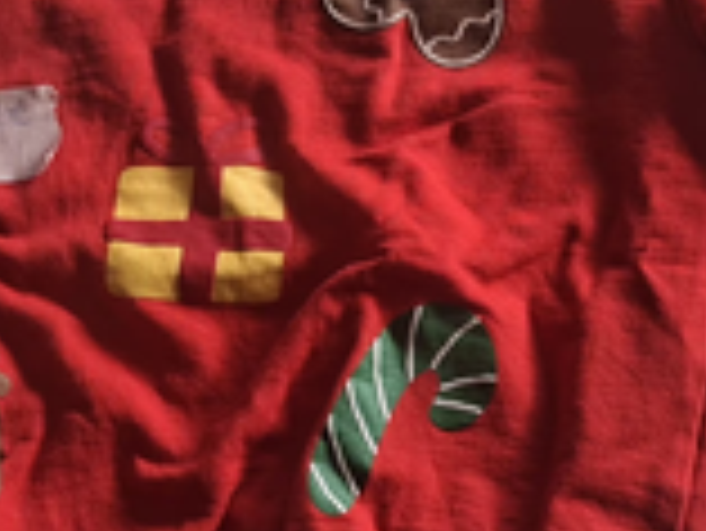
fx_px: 1857
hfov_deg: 21.2
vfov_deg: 16.1
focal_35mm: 91
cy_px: 448
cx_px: 130
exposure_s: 1/100
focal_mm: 5.54
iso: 64
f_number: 1.8
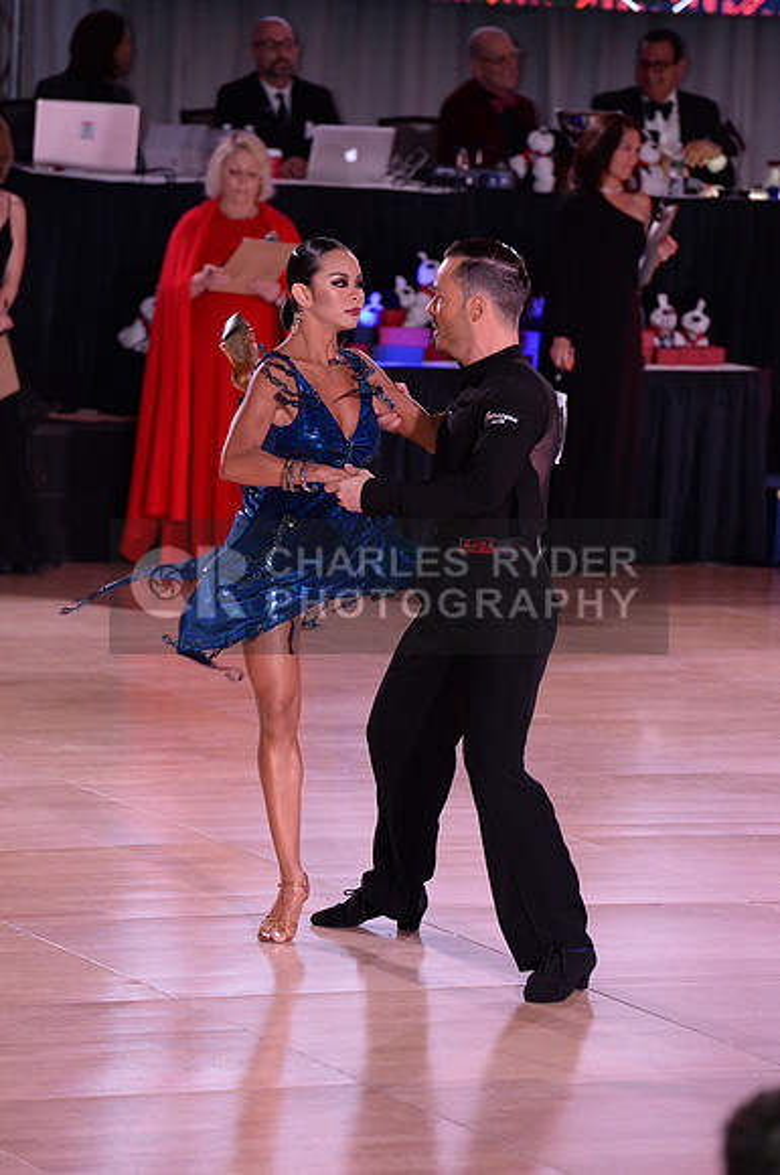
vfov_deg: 10.3
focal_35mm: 200
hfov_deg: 6.8
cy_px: 588
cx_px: 390
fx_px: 6519
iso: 2000
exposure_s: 1/250
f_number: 5
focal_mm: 200
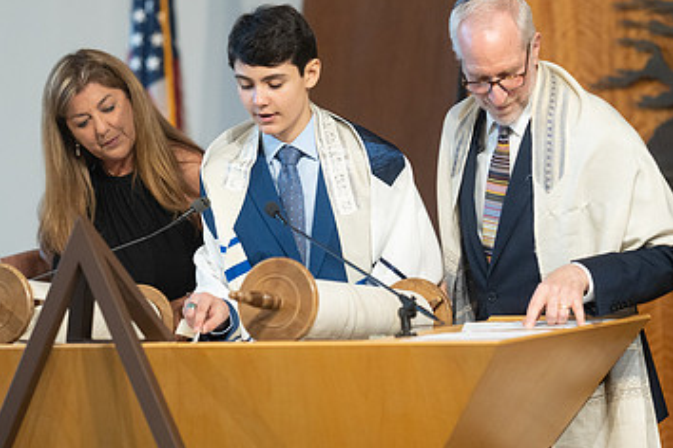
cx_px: 186
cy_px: 238
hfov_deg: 9.3
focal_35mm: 221
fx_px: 4131
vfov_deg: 6.2
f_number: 1.8
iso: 3200
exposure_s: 1/400
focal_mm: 135
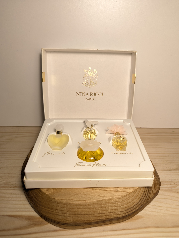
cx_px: 90
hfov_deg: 56.9
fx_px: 165
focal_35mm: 24
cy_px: 119
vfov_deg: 71.5
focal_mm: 6.81
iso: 53
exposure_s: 1/122
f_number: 1.85
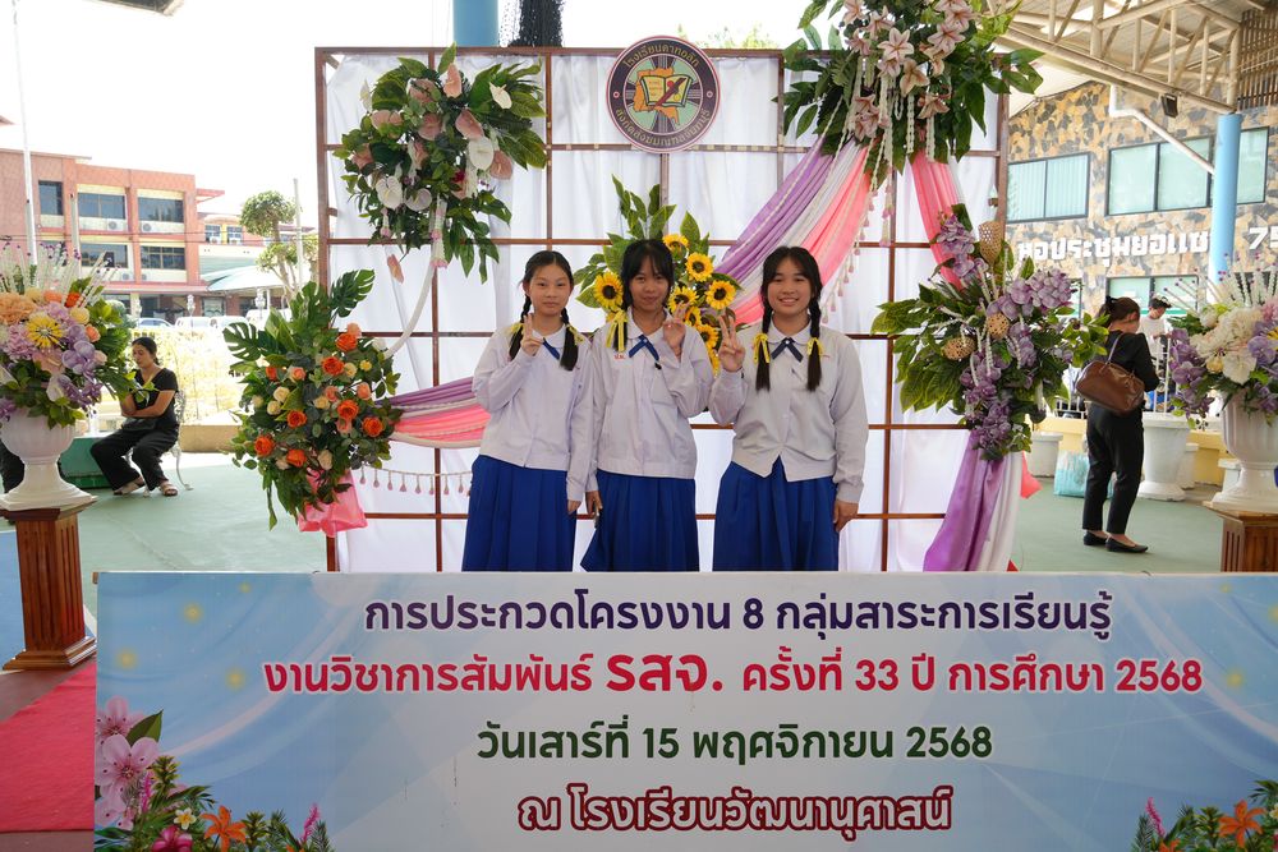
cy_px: 426
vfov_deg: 47.9
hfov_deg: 67.4
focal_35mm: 27
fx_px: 959
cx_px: 639
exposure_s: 1/160
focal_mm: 18
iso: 160
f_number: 4
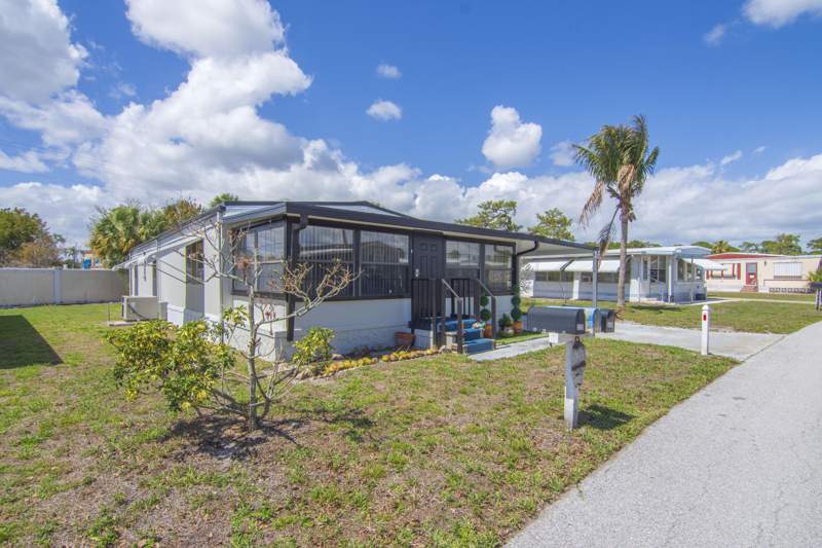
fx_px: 377
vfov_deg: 72.0
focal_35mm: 16
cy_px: 274
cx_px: 411
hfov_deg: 95.0
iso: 140
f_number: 8
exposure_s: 1/500
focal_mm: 11
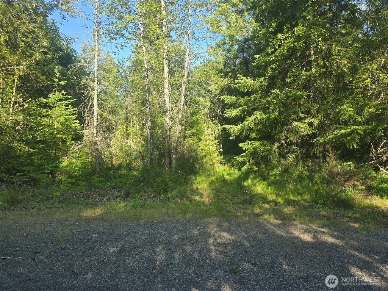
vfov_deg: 58.9
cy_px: 146
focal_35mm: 23
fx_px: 258
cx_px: 194
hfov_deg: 73.9
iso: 16
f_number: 1.7
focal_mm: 6.3
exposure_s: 1/180
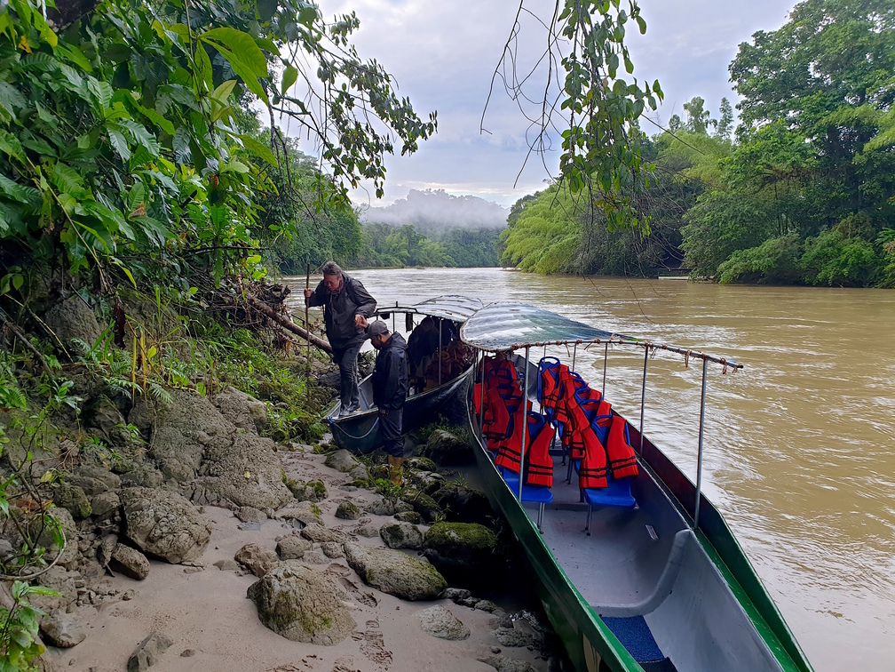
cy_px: 336
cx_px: 448
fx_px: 672
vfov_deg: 53.1
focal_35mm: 26
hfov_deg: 67.3
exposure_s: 1/41
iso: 64
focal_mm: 4.3
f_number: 2.4
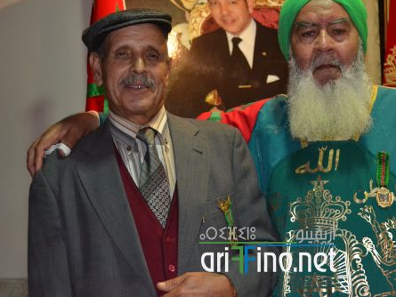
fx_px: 664
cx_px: 270
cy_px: 125
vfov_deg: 25.2
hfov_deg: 32.9
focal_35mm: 58
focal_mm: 28
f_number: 4.5
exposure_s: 1/60
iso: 3200
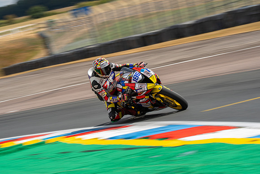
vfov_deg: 6.4
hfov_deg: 9.5
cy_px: 84
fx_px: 1563
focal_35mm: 216
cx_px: 119
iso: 125
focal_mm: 200
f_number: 18
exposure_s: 1/80
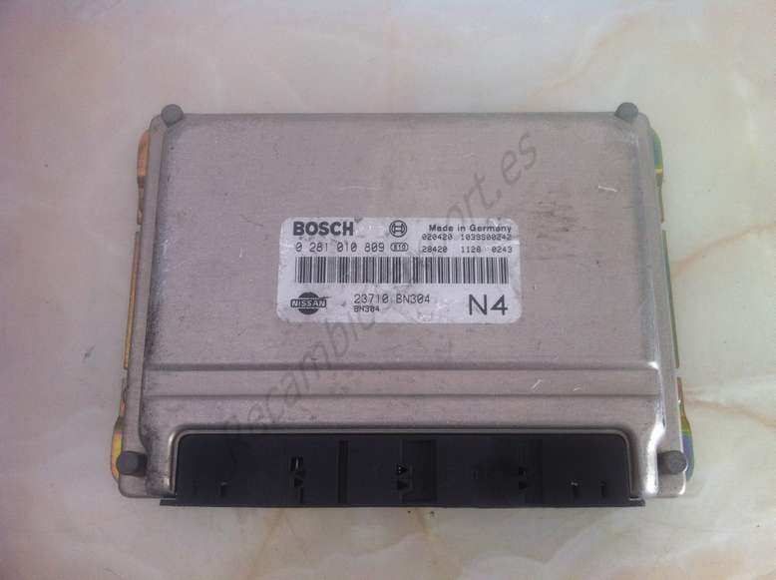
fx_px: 783
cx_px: 388
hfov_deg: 52.7
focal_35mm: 35
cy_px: 290
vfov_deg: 40.6
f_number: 2.8
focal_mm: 3.85
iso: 100
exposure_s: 1/60
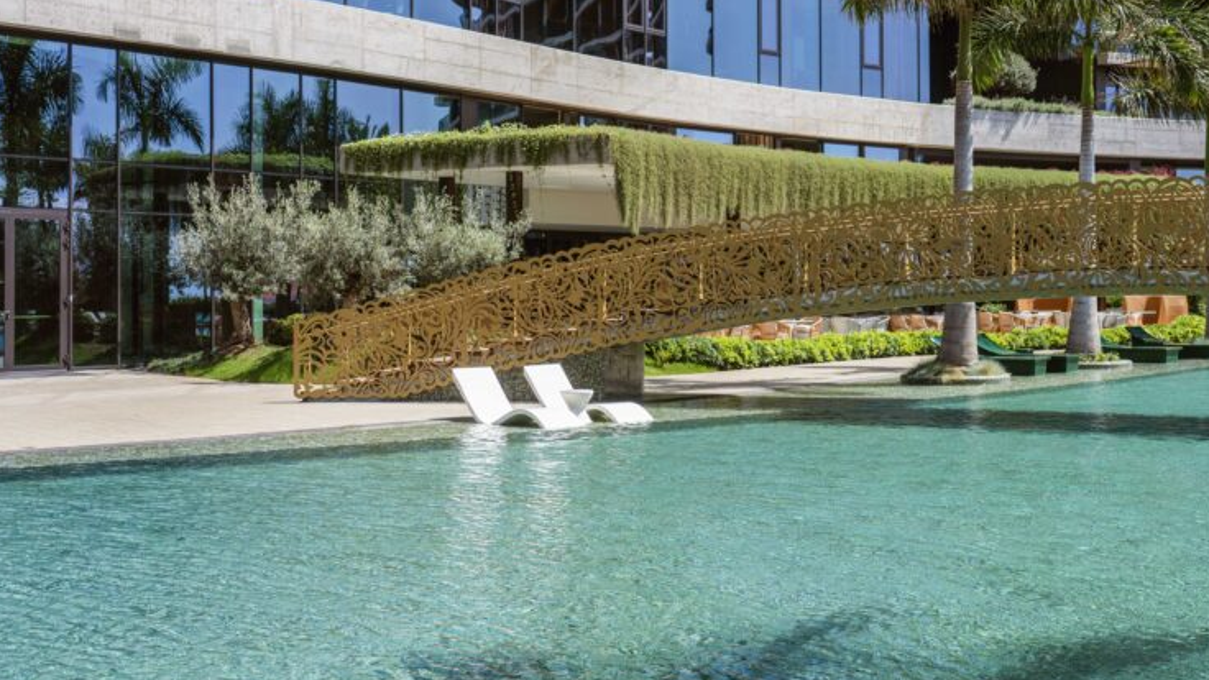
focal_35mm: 51
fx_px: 1635
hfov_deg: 40.3
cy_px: 259
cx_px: 749
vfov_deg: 23.4
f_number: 5.6
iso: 100
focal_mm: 35
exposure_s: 1/400
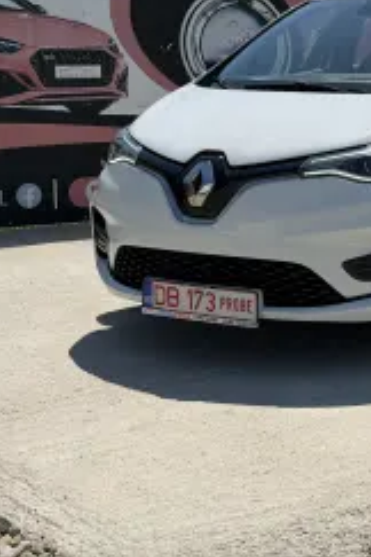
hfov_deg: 17.9
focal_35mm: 74
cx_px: 376
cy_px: 254
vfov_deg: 27.3
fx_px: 1144
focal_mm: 6.76
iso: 64
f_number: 1.78
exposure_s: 1/8772
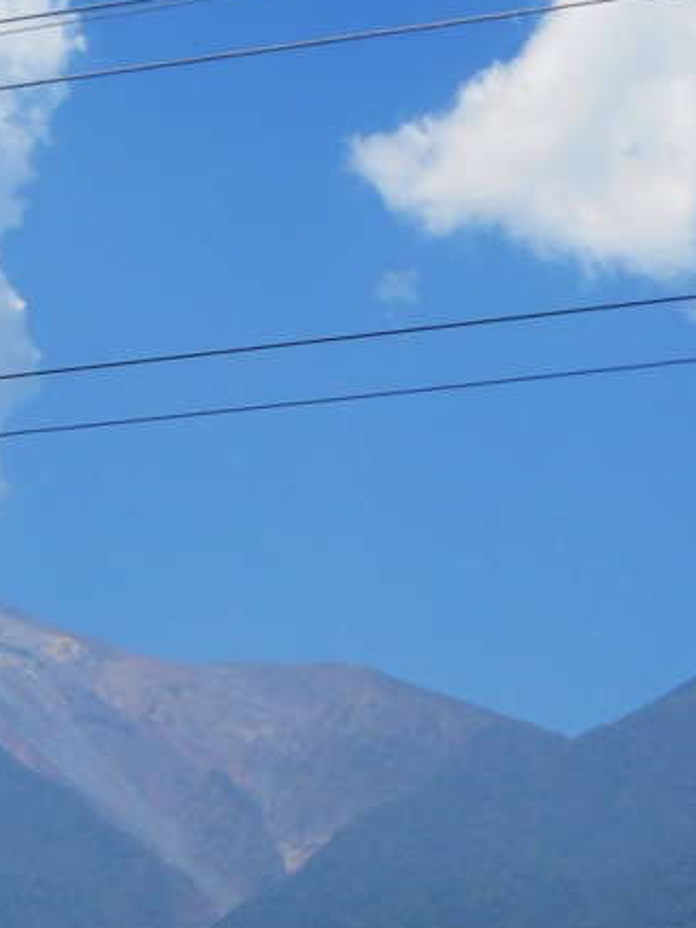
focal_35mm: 115
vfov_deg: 16.9
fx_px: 3083
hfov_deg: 12.8
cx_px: 160
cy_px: 824
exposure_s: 1/640
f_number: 4.8
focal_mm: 8.8
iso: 80
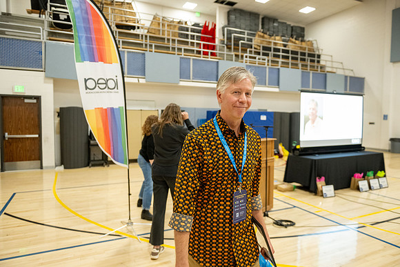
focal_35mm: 24
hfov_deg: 73.7
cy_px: 134
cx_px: 200
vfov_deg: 53.2
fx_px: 267
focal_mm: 24
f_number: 2.8
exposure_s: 1/250
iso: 3200
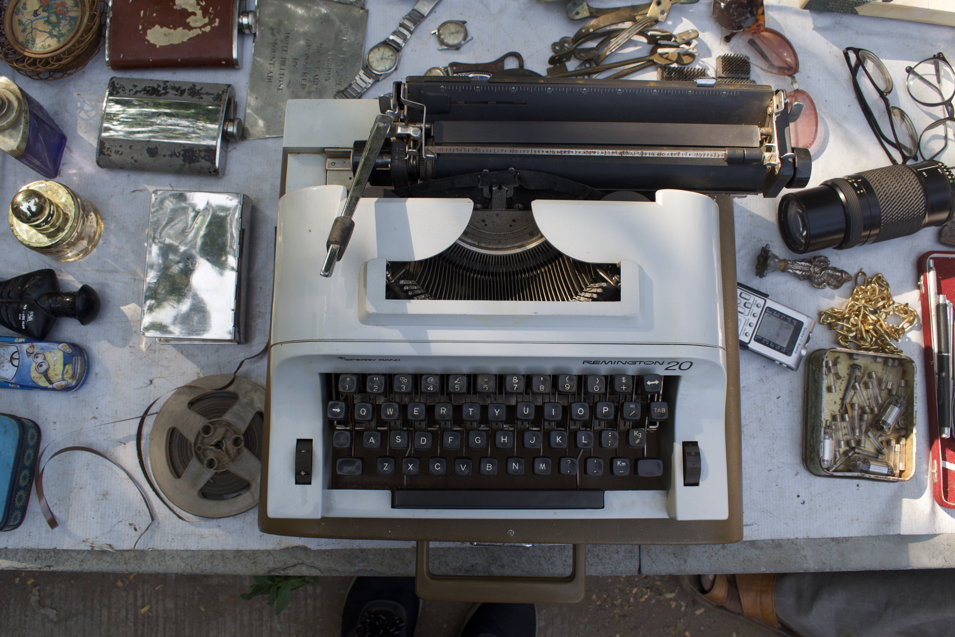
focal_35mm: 30
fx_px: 796
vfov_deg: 43.6
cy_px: 318
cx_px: 478
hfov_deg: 61.9
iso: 200
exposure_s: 1/100
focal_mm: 20
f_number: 8
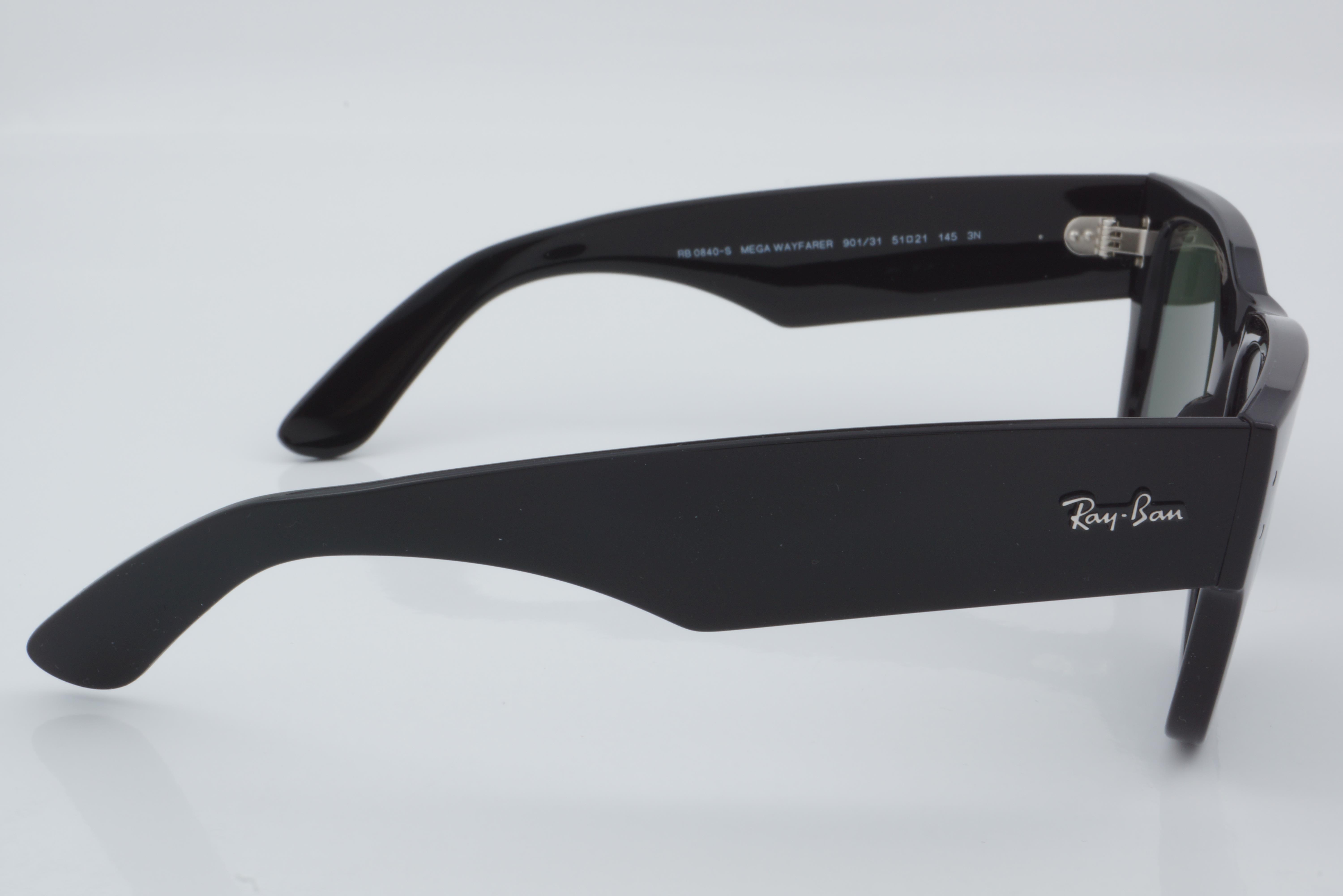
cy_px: 448
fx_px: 2518
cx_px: 672
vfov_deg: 20.2
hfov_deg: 29.9
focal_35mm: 68
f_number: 32
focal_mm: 45
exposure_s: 1/4
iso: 100
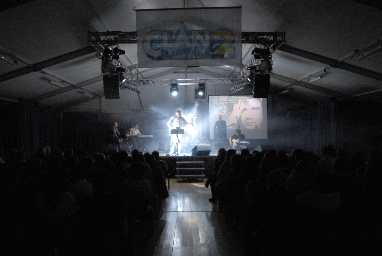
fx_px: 382
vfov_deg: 37.0
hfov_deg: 53.1
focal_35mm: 36
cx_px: 191
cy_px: 128
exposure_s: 1/13
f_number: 3.5
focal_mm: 24
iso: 1600
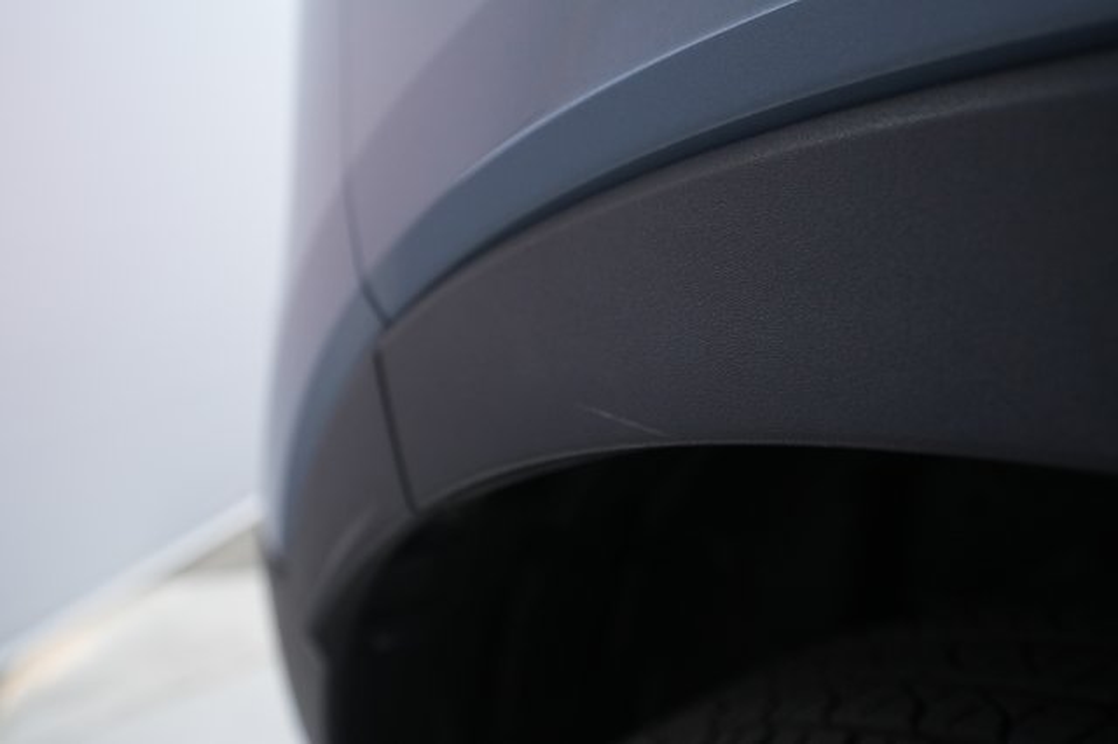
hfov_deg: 65.5
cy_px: 372
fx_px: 869
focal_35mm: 28
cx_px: 559
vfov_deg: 46.4
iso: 2000
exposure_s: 1/100
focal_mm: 28
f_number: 4.5
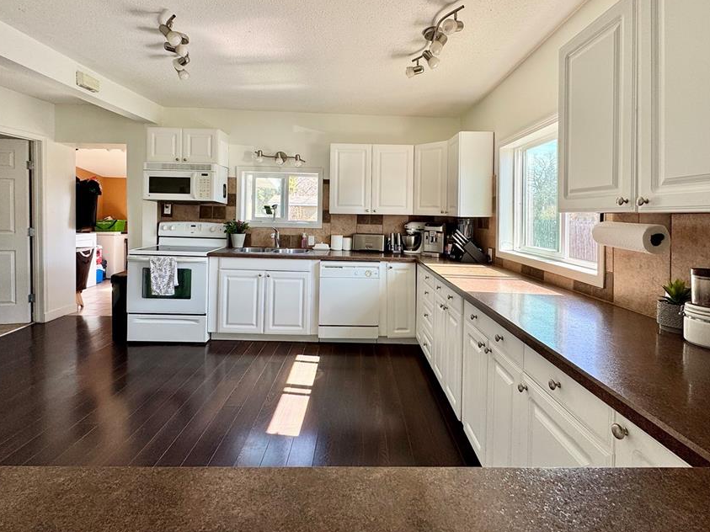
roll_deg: -1.1
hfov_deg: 91.0
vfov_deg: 74.1
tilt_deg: -0.2
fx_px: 349
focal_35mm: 17
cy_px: 220
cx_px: 366
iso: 50
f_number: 2.2
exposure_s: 1/99
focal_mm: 2.22
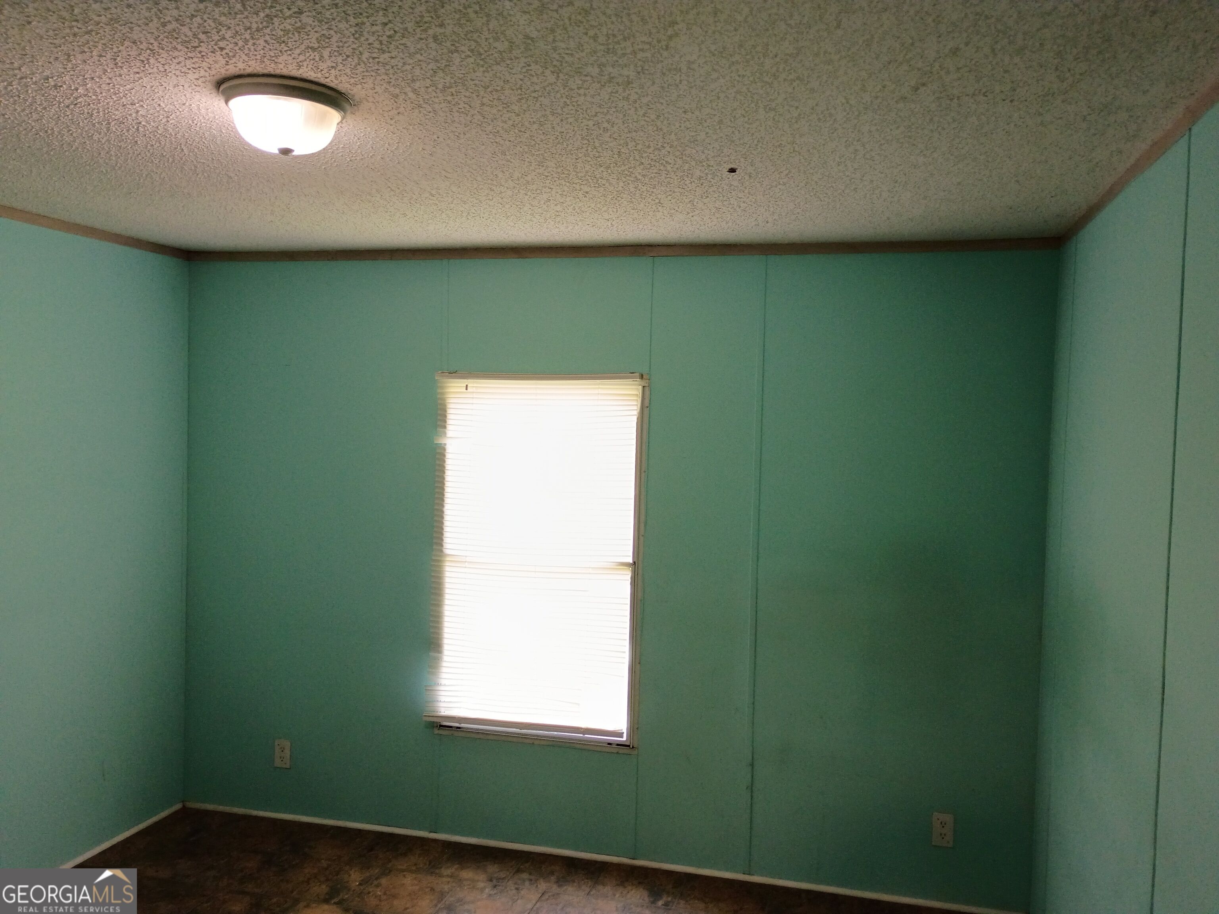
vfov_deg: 48.2
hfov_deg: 61.7
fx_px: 1021
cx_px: 610
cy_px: 457
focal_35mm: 29
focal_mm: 4.27
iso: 269
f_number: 1.8
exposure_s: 1/60
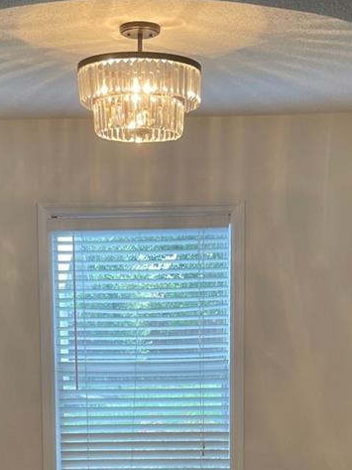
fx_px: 894
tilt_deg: -7.6
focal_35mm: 66
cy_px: 420
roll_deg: +0.6
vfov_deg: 28.3
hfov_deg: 22.2
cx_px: 120
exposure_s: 1/120
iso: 80
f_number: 1.6
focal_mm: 5.1
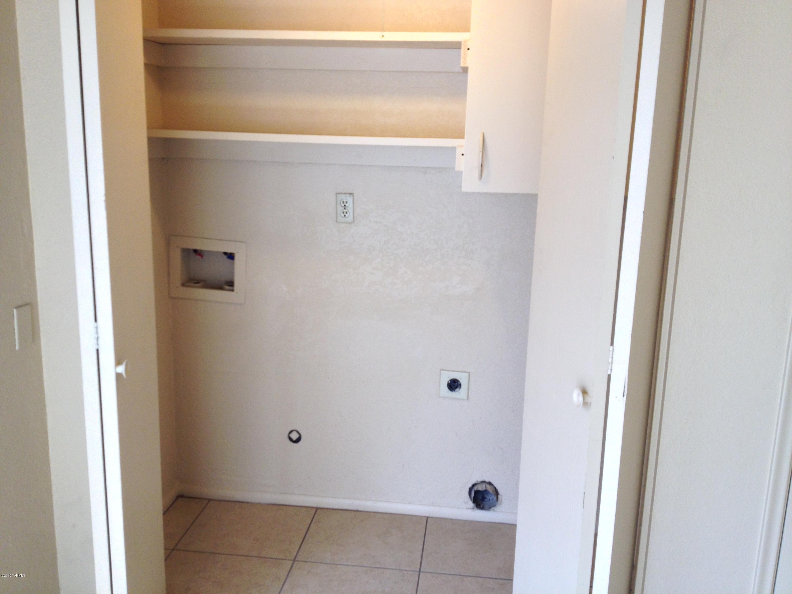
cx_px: 396
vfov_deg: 40.7
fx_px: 801
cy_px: 297
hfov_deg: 52.6
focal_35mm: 35
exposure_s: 1/40
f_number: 2.4
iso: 64
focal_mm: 4.28
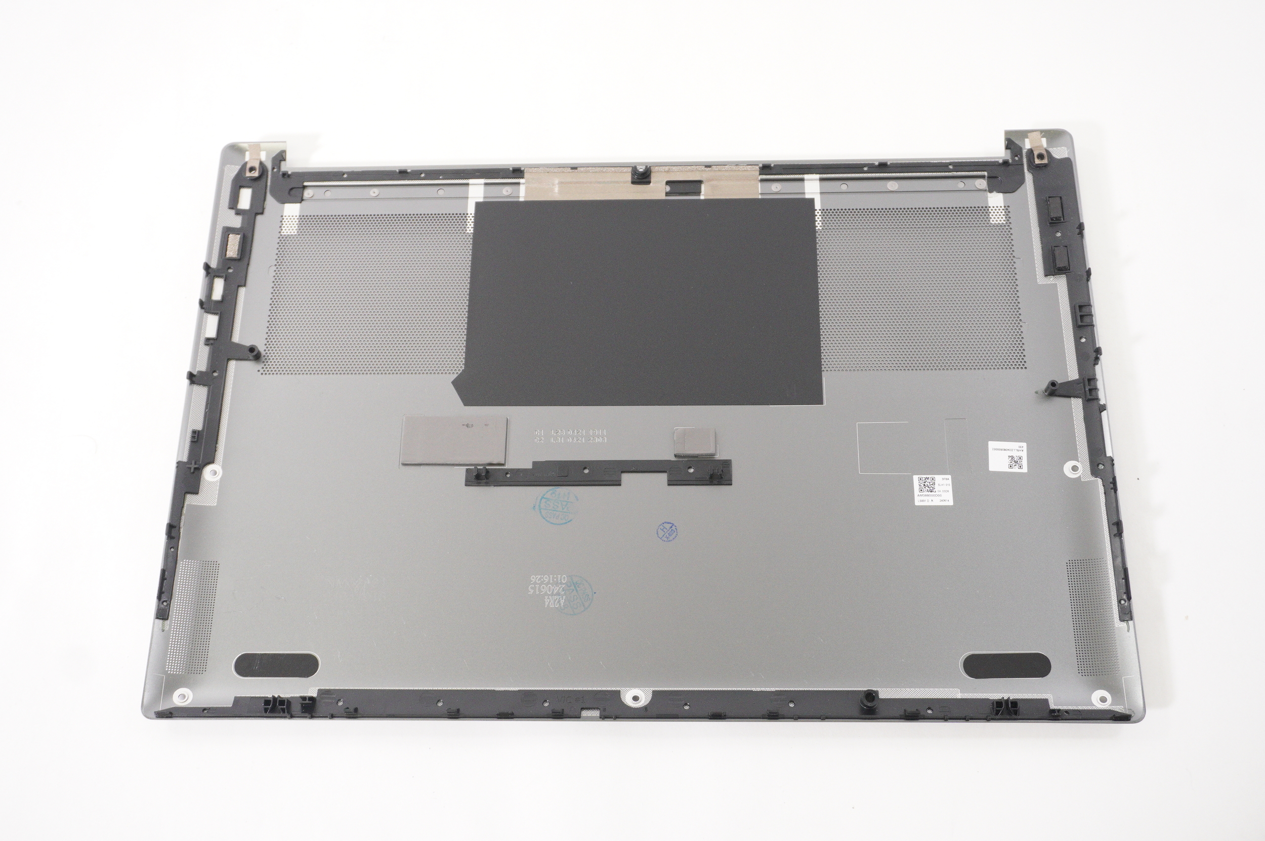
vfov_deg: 34.1
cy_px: 420
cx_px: 632
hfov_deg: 49.6
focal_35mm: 39
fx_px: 1369
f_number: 5.6
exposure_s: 1/100
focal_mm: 26
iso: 1600
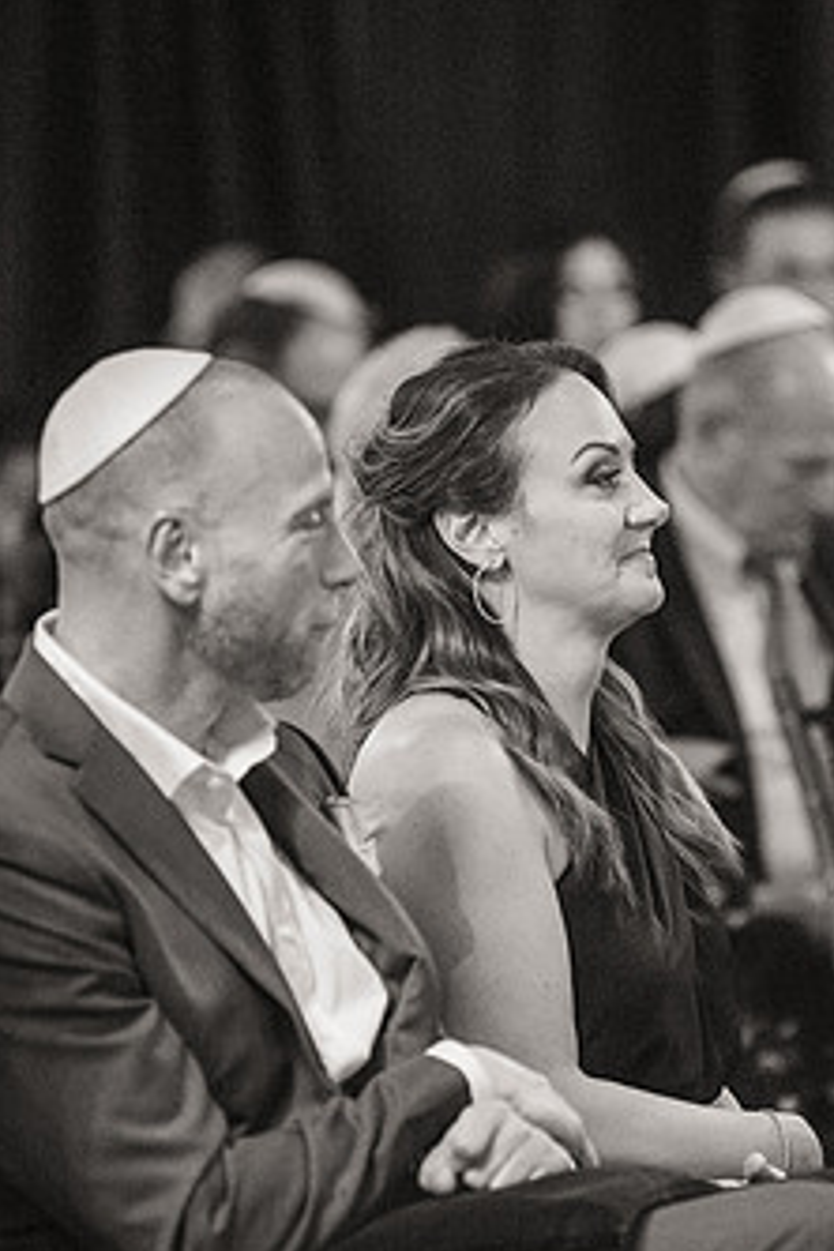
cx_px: 526
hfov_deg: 5.1
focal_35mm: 270
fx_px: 9382
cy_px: 793
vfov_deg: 7.6
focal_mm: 200
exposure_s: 1/160
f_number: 3.2
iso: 12800
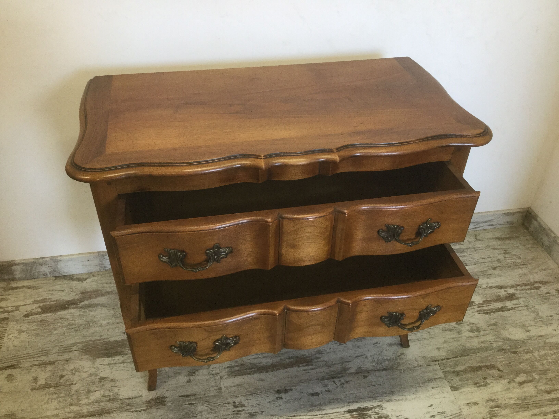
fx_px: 501
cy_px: 210
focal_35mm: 31
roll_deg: -2.1
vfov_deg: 45.4
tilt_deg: -39.1
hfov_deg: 58.4
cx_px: 280
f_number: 2.4
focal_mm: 3.3
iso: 50
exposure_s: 1/33
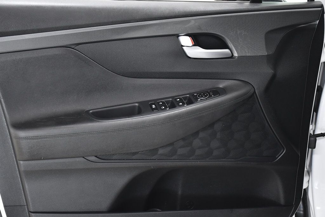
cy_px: 108
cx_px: 162
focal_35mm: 57
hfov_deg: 35.0
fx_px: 515
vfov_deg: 23.8
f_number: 4.2
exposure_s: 1/125
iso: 1250
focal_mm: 38
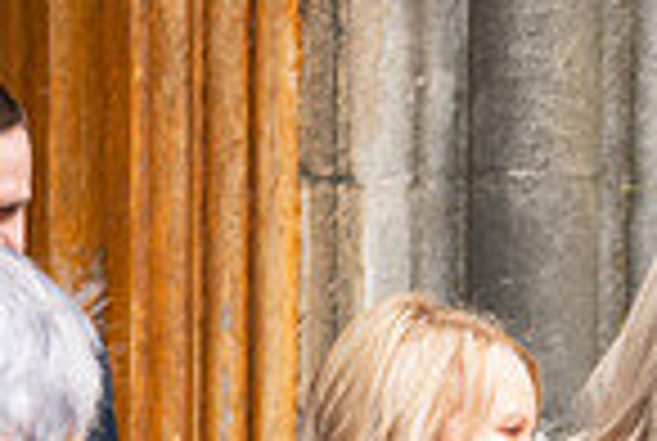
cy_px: 718
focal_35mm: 206
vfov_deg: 6.6
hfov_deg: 9.7
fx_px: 3767
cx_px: 981
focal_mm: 52
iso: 125
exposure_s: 1/160
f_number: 3.5
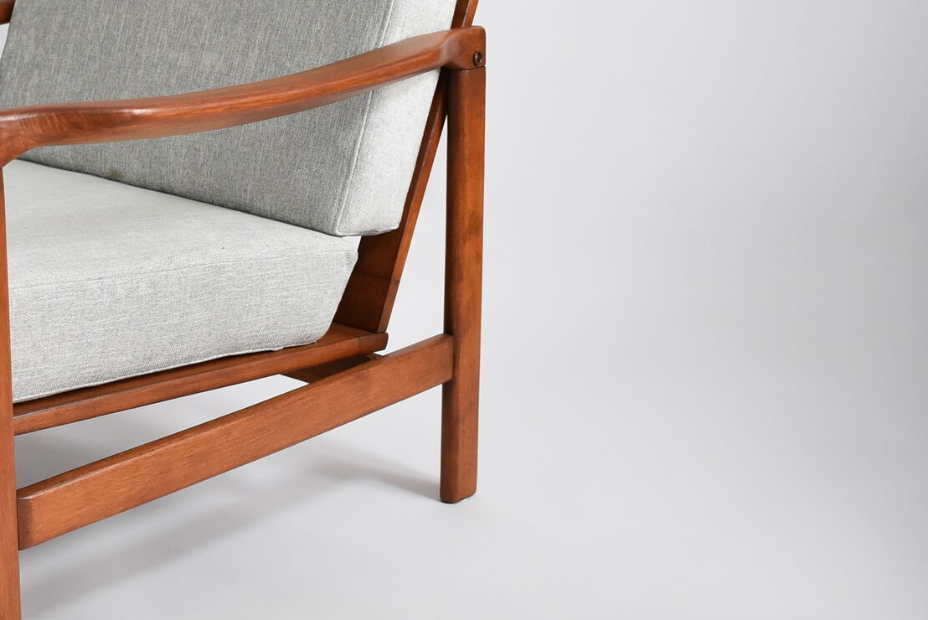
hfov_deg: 29.7
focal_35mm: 65
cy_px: 245
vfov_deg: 20.9
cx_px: 93
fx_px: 1676
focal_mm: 24
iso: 800
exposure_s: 1/125
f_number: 5
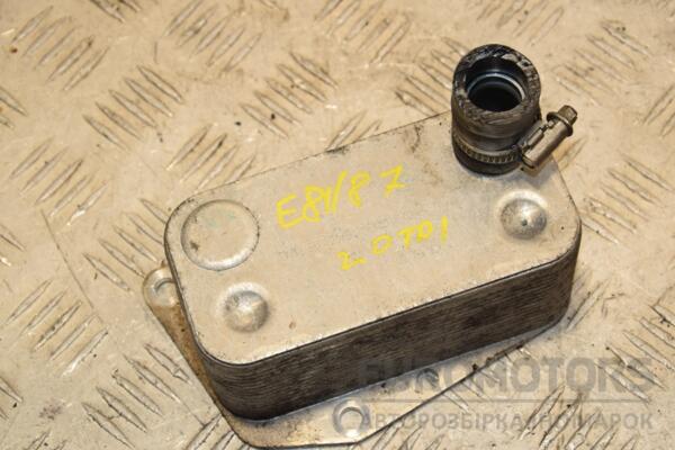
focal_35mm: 87
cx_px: 338
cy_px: 225
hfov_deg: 23.4
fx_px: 1631
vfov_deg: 15.7
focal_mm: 58
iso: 800
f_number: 9
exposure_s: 1/200
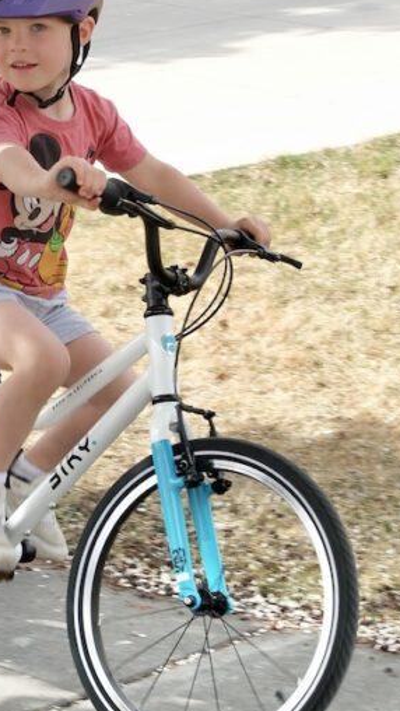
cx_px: 71
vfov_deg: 22.4
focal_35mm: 95
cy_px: 370
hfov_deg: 12.7
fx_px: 1790
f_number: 5.6
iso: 125
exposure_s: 1/200
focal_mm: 30
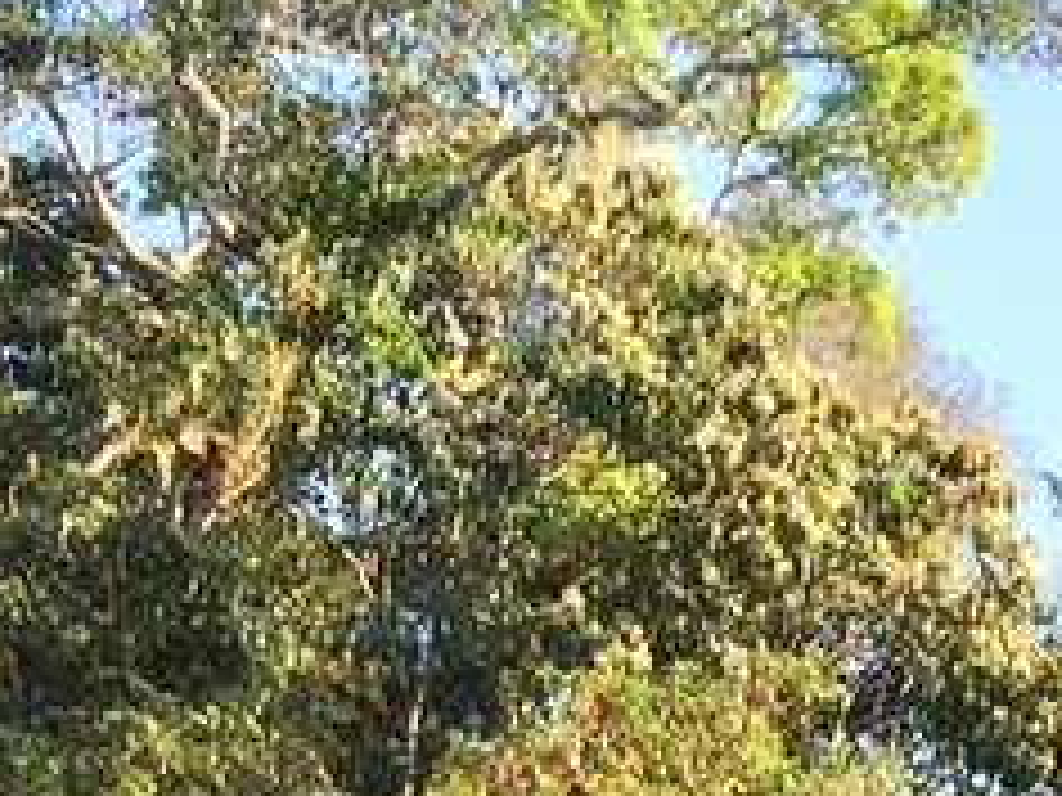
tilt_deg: -5.2
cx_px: 675
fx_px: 6044
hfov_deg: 10.0
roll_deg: -0.3
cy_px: 2608
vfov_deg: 6.7
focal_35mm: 197
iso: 32
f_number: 2.2
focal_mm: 4.15
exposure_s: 1/316
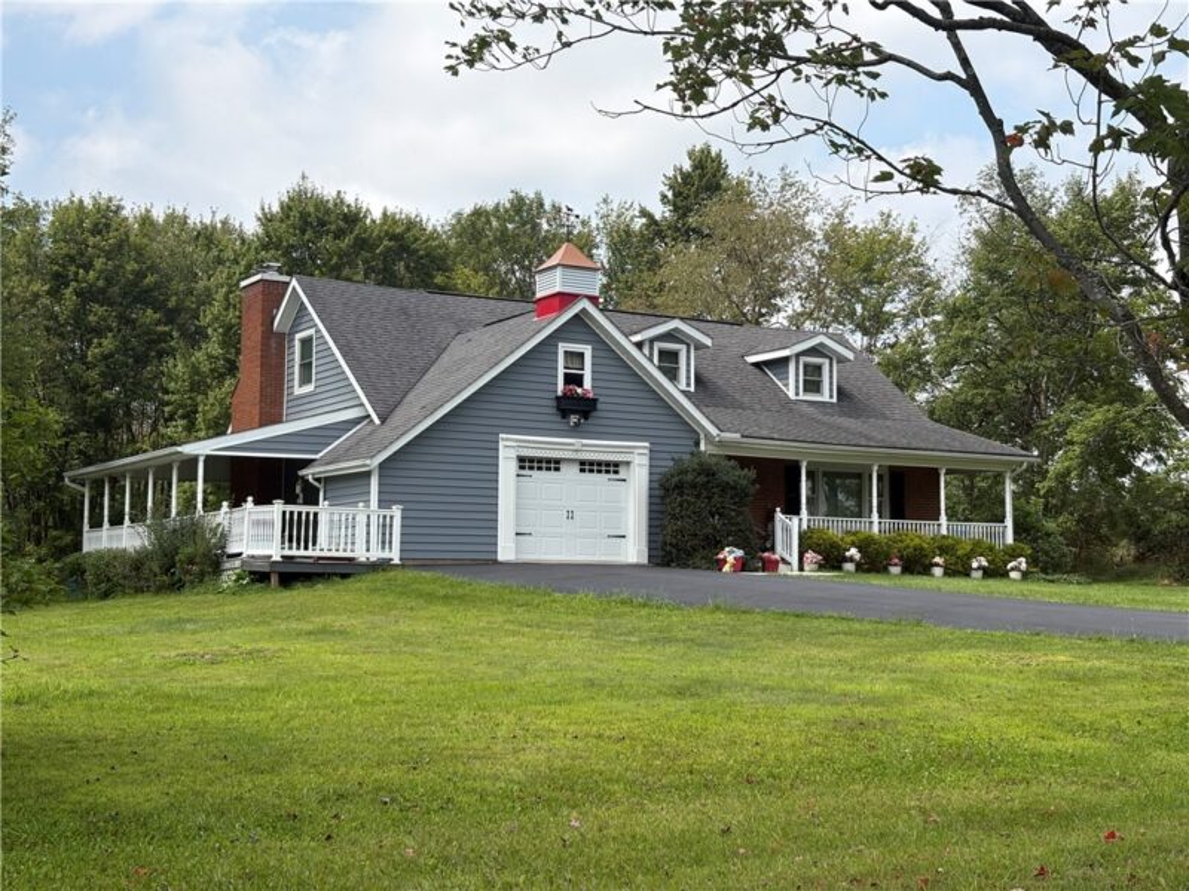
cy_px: 446
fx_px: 1786
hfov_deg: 36.8
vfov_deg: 28.0
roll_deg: +0.8
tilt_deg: +4.8
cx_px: 594
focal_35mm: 52
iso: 32
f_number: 1.6
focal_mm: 5.96
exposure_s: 1/2747
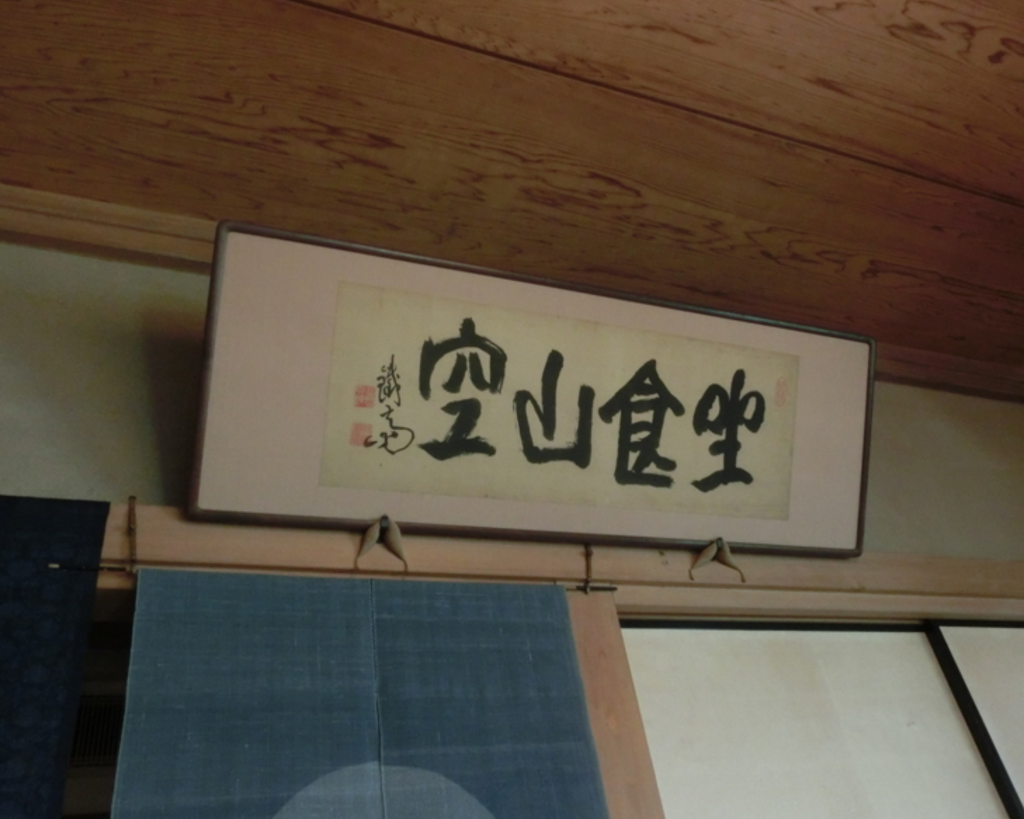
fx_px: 909
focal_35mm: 30
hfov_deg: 58.7
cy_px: 417
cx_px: 549
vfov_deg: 48.5
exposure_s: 1/25
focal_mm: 4.87
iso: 800
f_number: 3.3
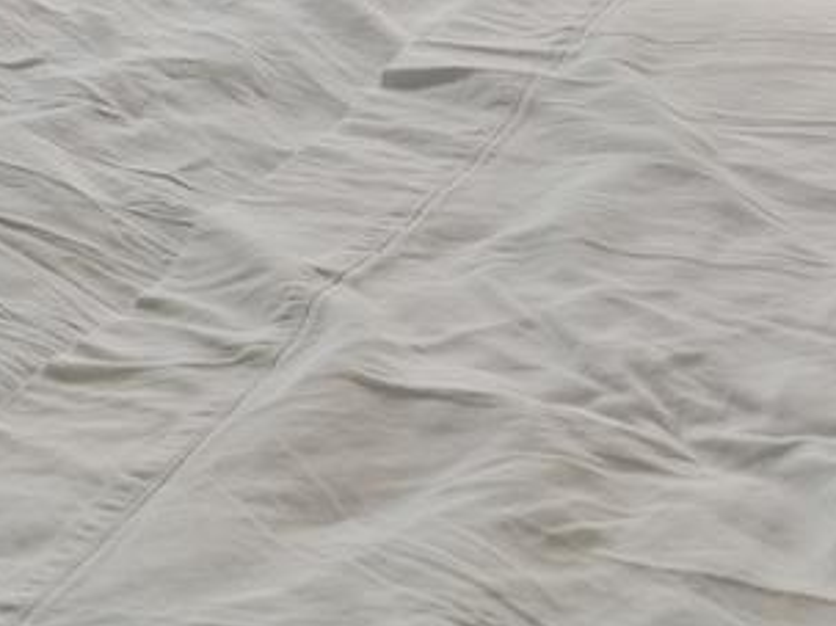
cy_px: -685
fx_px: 2197
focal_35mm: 91
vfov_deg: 13.5
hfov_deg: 19.6
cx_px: -298
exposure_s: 1/30
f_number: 4.5
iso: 800
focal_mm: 14
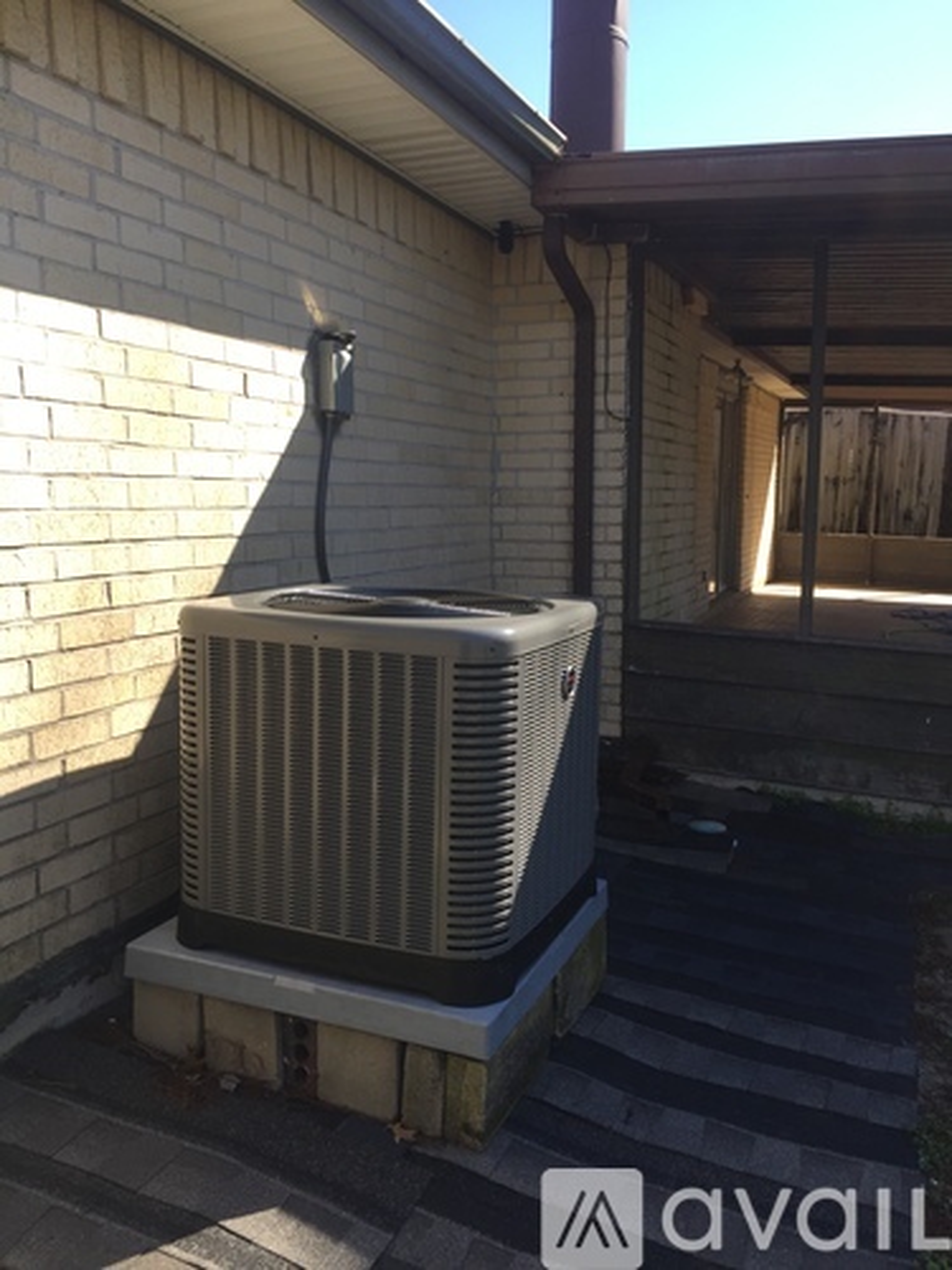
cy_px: 635
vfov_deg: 61.7
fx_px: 1063
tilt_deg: -4.8
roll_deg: -1.0
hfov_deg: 48.2
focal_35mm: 29
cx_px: 476
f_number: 2.2
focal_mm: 4.15
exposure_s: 1/573
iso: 32
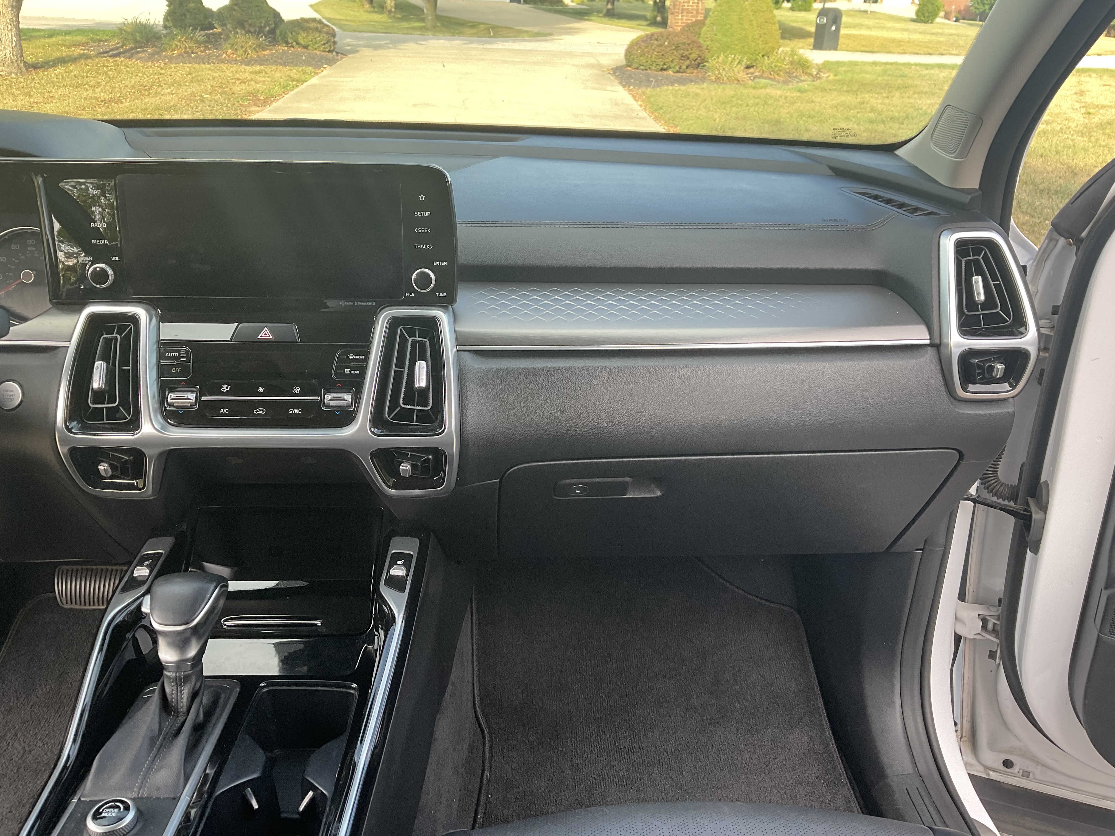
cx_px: 558
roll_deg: -3.3
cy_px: 418
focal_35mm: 29
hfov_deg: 61.7
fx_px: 934
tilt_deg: -22.8
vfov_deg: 48.2
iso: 40
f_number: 1.8
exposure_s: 1/122
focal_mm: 3
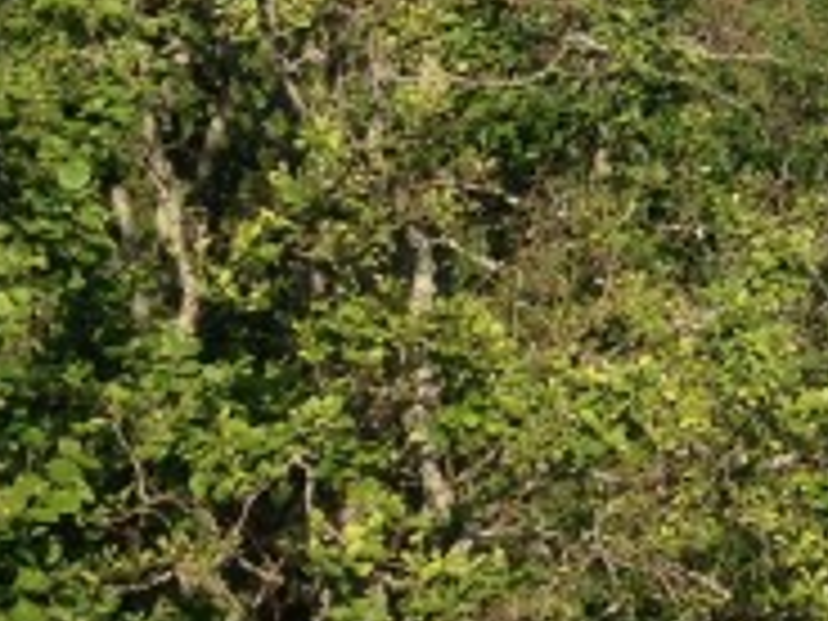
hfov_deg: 10.2
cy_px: -873
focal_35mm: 184
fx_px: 4401
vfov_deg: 7.5
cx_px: 1454
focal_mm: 4.12
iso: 50
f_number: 2.4
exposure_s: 1/1085
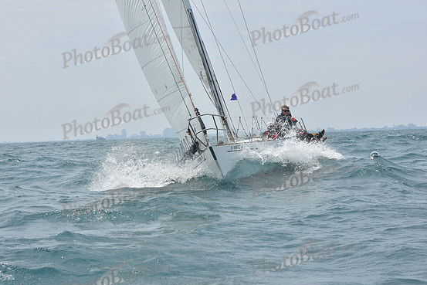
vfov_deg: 12.8
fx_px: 1269
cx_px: 211
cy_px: 149
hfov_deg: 19.1
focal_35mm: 107
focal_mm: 102
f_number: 11
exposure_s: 1/800
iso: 250
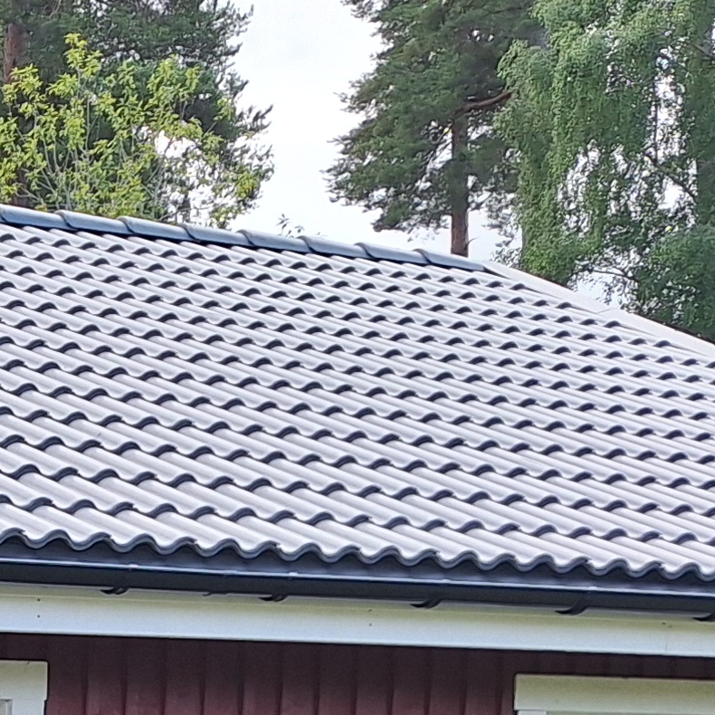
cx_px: -535
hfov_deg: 14.7
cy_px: 1241
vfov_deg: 14.7
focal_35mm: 105
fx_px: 2454
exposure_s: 1/482
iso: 40
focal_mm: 5.54
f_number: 1.8
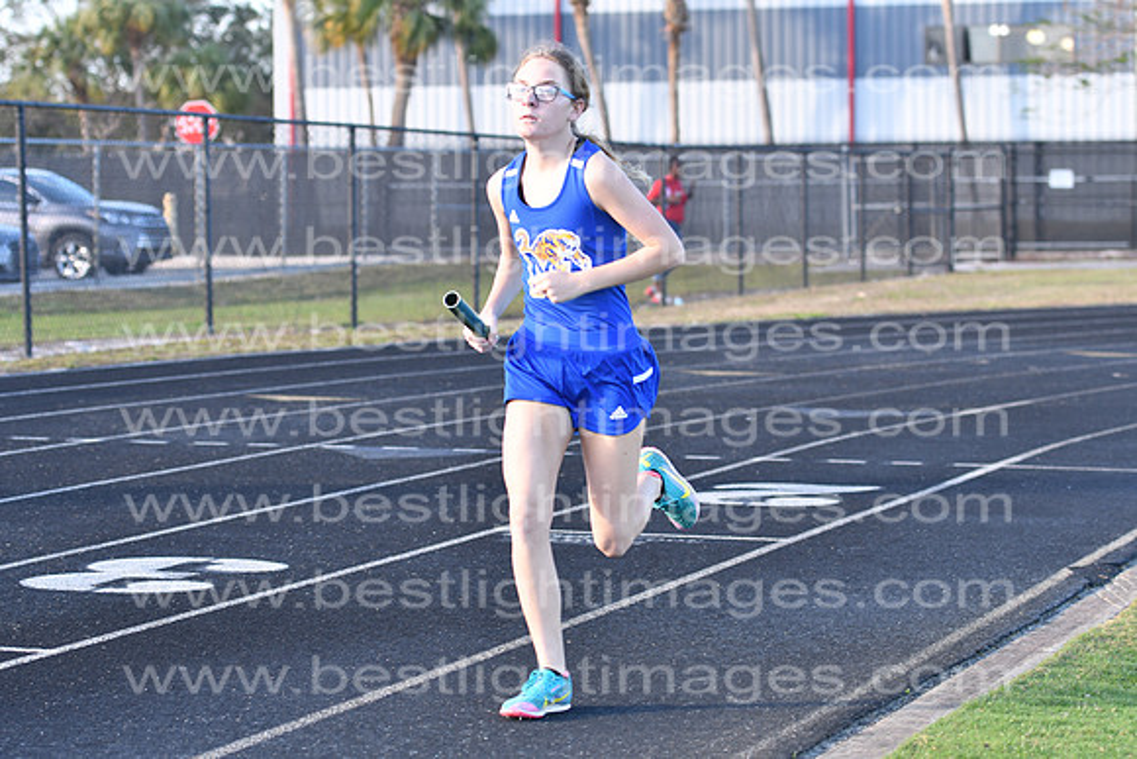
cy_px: 380
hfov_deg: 19.5
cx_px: 568
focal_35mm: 105
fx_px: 3317
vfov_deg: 13.0
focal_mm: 70
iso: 250
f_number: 4
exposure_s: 1/400
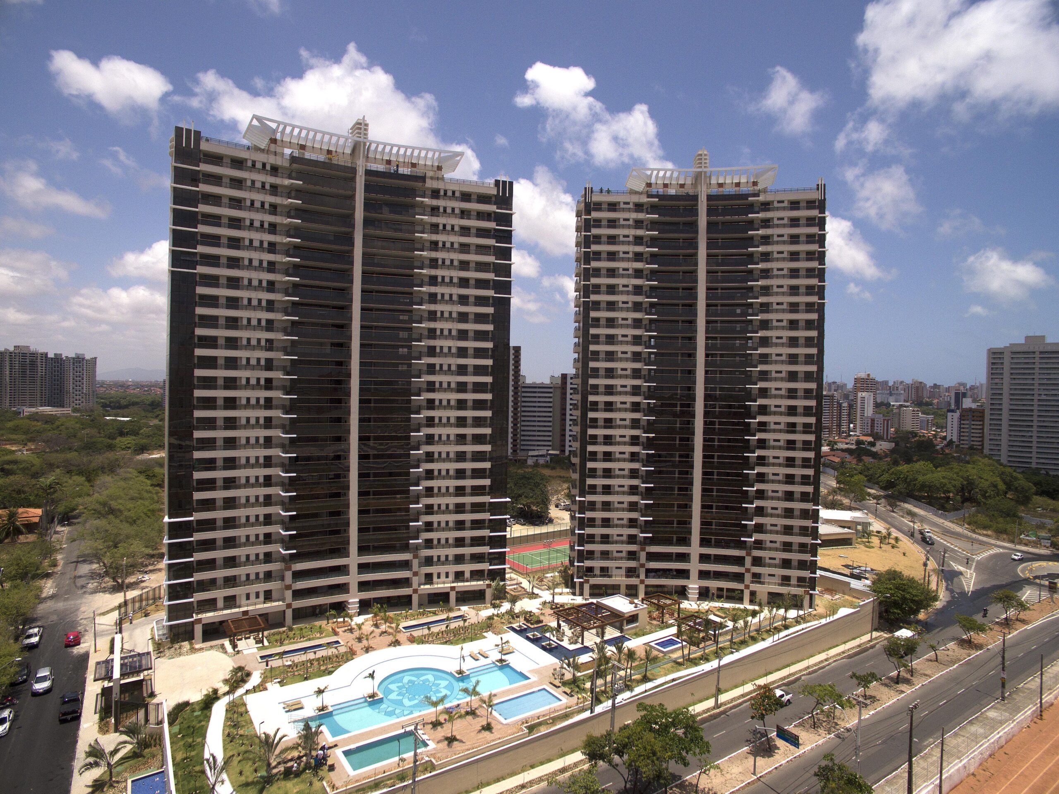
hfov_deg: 81.8
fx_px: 612
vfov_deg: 66.0
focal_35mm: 20
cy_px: 397
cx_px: 530
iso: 100
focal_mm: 3.61
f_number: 2.8
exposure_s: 1/3200
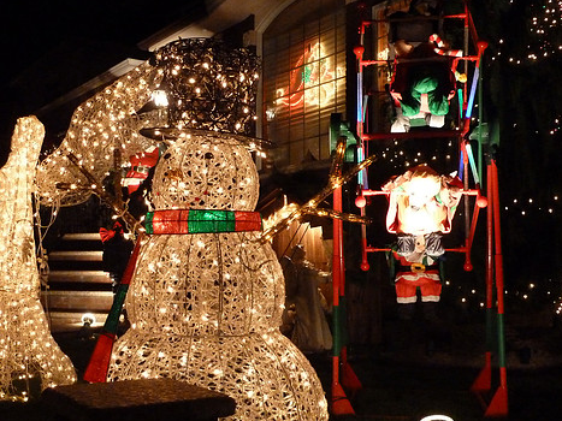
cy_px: 247
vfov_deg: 31.4
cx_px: 233
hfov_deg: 41.1
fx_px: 747
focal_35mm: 46
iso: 800
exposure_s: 1/25
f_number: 3.6
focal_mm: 6.1
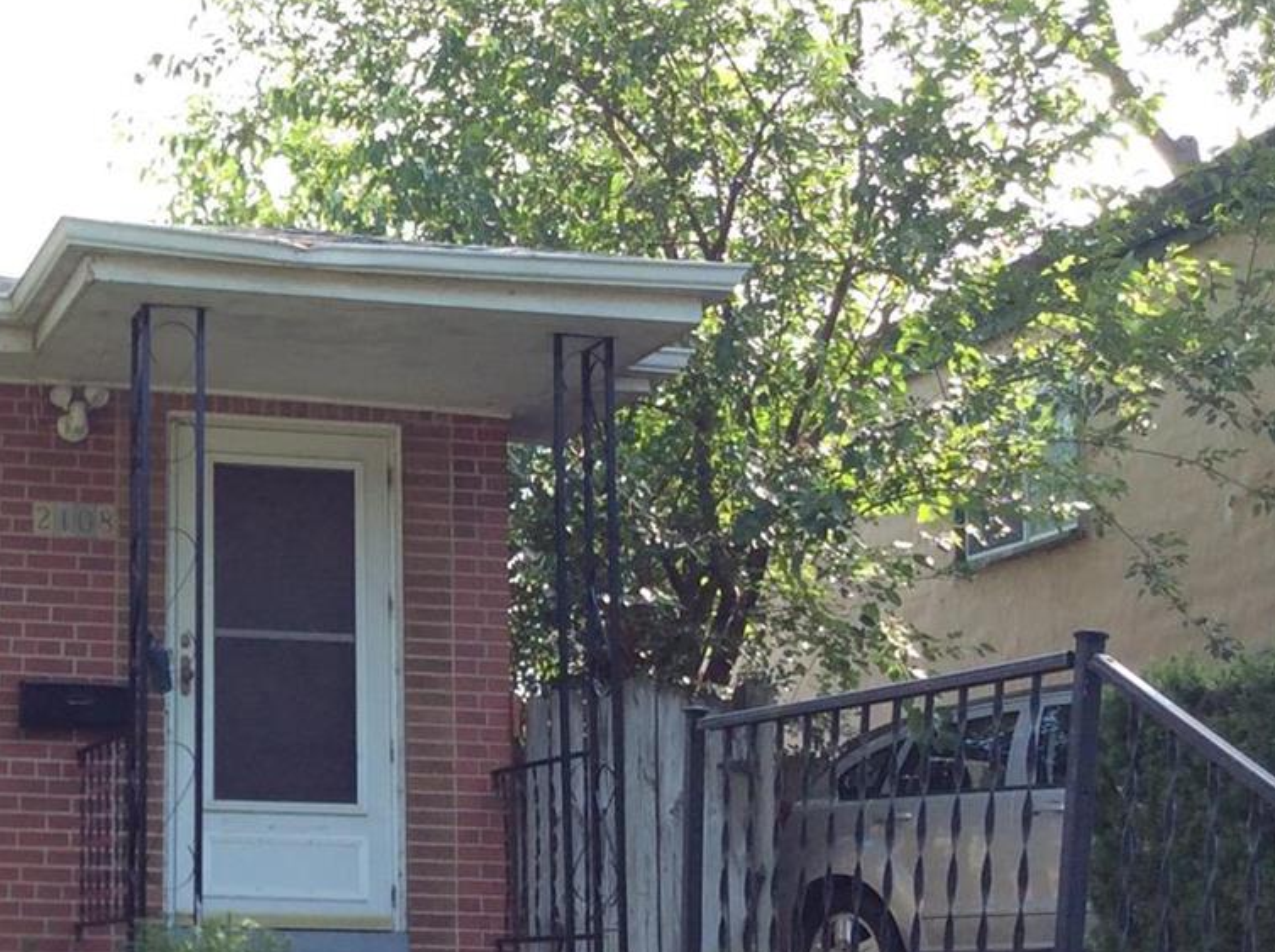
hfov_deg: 26.9
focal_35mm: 68
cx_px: -15
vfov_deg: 21.5
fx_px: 2500
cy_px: 618
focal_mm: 3.3
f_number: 2.4
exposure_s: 1/252
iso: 32
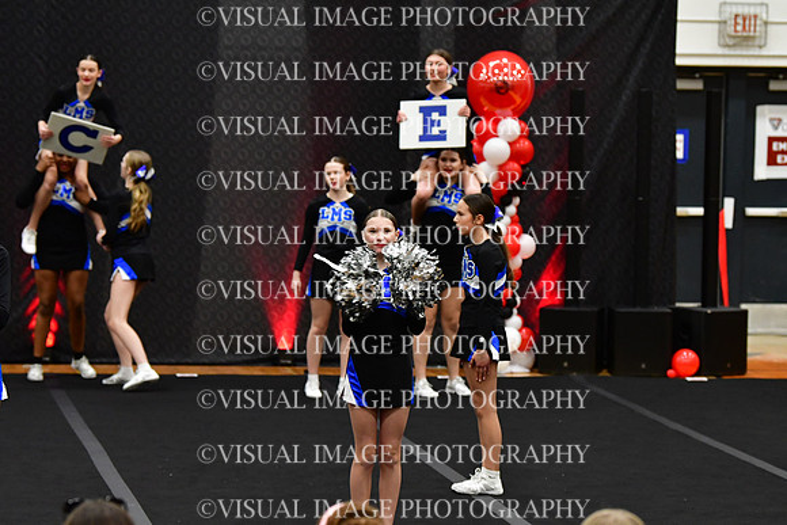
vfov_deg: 8.7
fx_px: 3433
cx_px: 394
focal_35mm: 157
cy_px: 262
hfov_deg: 13.1
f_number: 3.5
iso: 4000
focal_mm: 105
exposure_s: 1/500
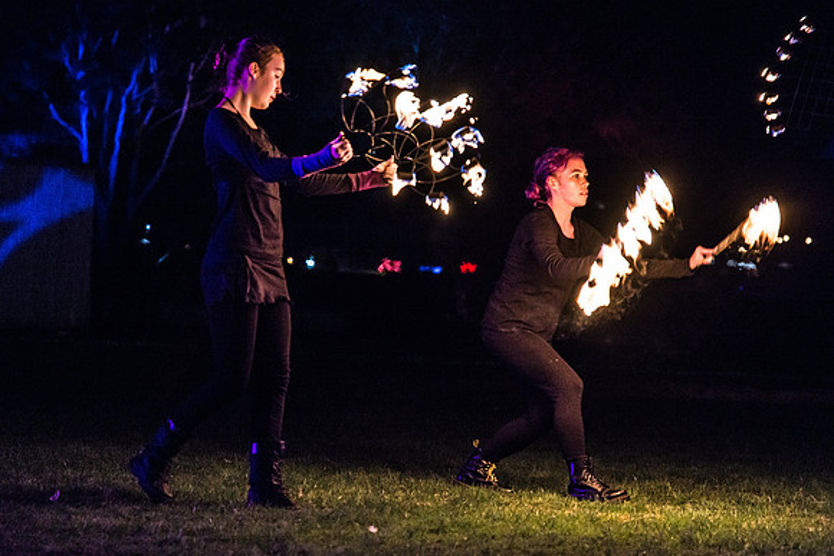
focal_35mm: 105
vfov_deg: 13.0
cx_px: 417
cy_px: 278
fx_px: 2433
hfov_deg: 19.5
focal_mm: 105
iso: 720
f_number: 4
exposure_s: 1/125
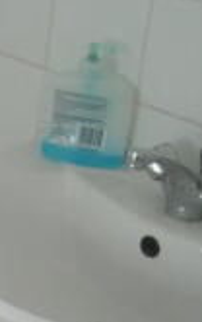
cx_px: -290
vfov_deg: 15.5
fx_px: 1143
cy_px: 373
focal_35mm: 130
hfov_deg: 9.1
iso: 208
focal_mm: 5.7
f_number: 2.8
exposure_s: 1/141
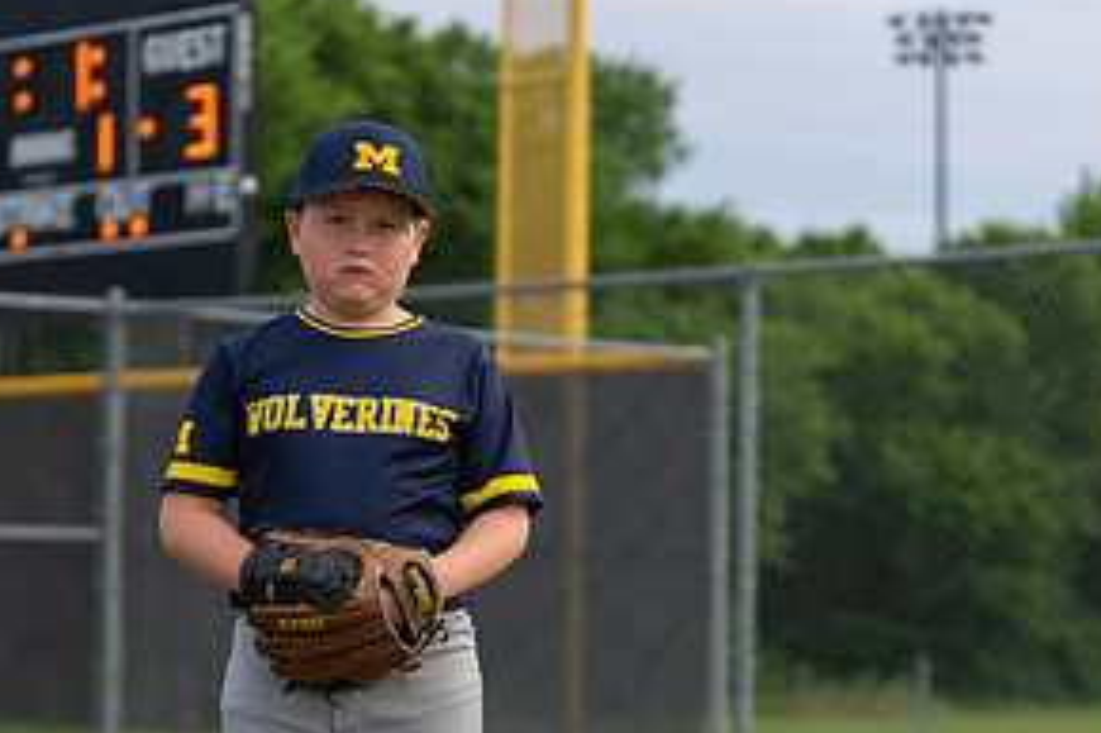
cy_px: 564
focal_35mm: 140
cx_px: 368
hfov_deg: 14.6
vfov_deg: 9.8
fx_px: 4279
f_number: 2.8
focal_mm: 70
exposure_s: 1/320
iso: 200
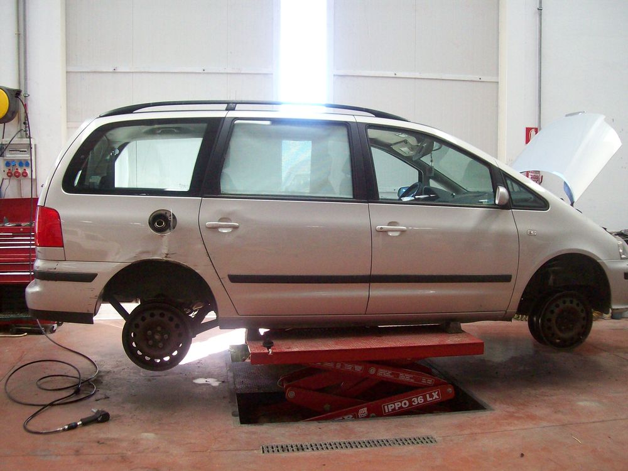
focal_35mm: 36
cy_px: 236
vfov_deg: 39.7
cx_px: 314
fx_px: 653
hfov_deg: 51.4
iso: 200
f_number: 2.7
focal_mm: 6
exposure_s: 1/115
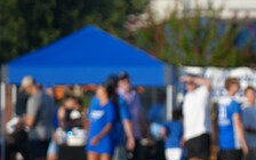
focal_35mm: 521
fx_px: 3635
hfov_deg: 4.0
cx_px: 576
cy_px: 191
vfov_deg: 2.5
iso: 100
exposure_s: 1/640
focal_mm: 112
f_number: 4.5
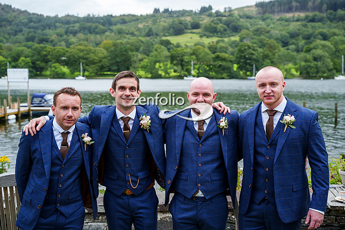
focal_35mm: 42
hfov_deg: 46.4
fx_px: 403
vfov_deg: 31.9
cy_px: 115
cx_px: 172
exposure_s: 1/2500
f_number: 3.5
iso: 800
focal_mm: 42
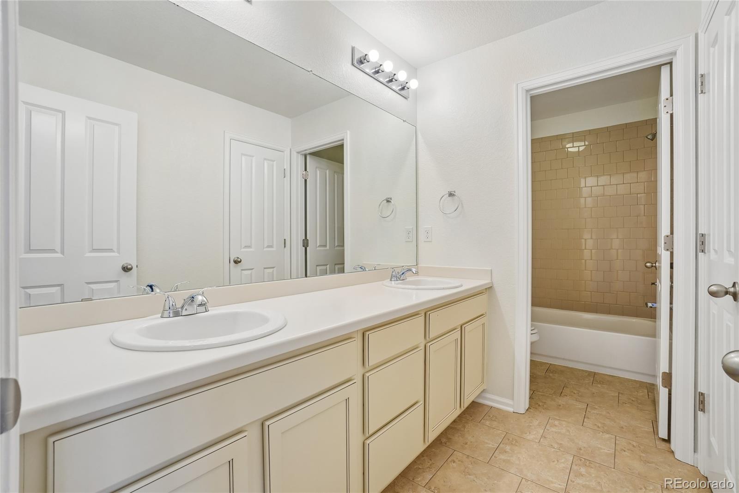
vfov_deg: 77.3
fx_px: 308
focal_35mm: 15
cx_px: 370
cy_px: 246
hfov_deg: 100.4
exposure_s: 1/50
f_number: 8
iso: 400
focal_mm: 10
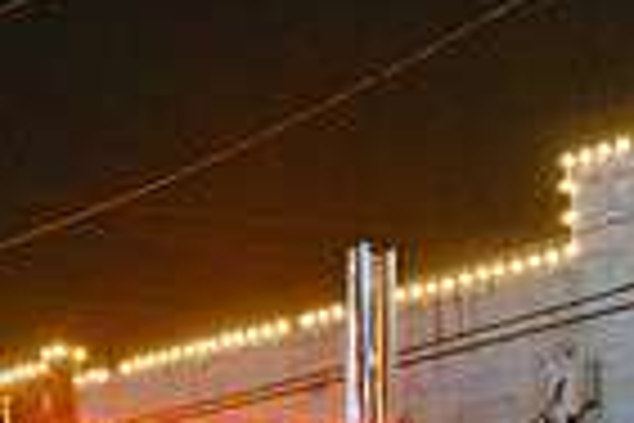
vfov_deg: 6.7
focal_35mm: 205
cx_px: 148
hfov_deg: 10.0
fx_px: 3610
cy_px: 459
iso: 5000
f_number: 2
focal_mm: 50
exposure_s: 1/400
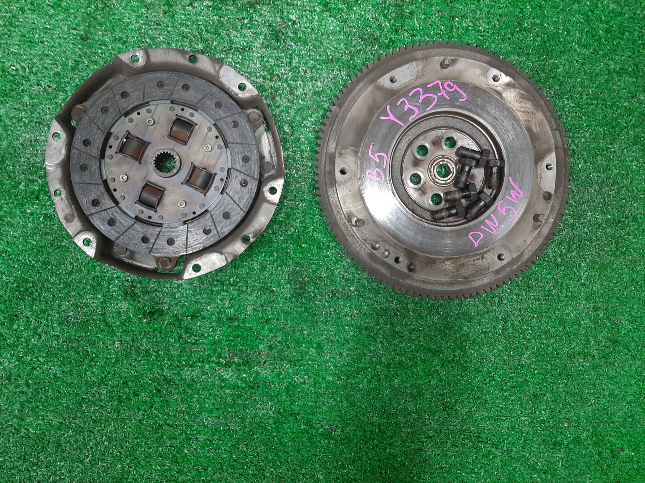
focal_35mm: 26
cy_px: 242
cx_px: 322
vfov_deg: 53.1
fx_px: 484
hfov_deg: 67.3
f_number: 1.7
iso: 130
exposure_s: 1/50
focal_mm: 3.93
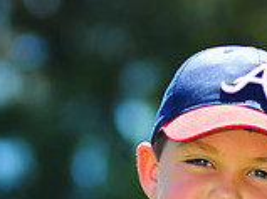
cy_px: 294
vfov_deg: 2.4
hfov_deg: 3.1
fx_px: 4856
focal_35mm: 630
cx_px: 240
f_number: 5
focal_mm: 180
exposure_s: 1/400
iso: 200
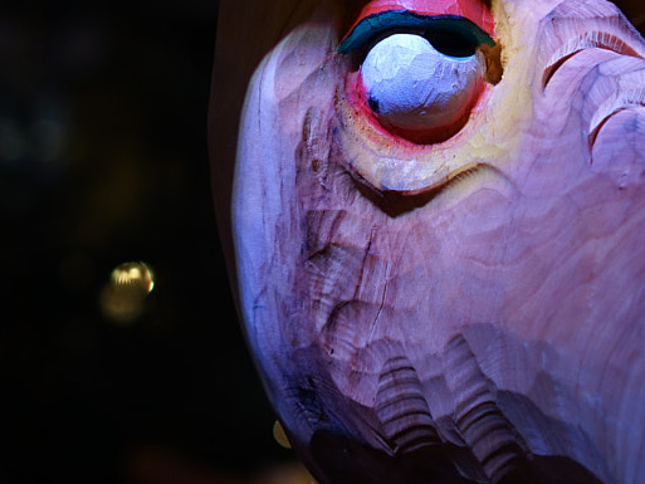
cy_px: 163
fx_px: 2796
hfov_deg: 13.1
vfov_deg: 9.9
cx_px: 435
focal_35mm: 150
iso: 250
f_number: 2
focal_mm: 50
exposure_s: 1/60
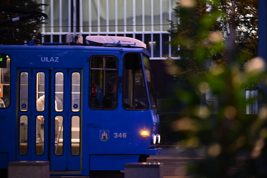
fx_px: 927
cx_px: 134
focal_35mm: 125
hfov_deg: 16.4
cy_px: 89
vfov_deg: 11.0
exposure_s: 1/100
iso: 3200
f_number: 2.8
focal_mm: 125
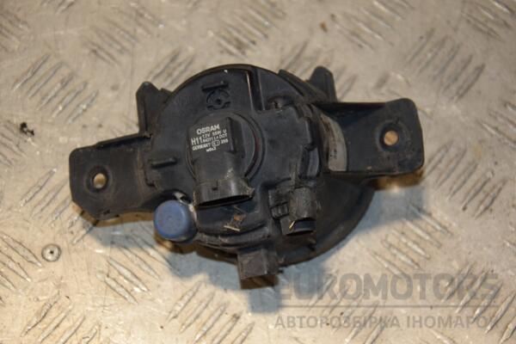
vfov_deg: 13.8
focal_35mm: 99
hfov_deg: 20.6
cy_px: 172
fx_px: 1419
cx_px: 258
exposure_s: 1/200
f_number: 5.3
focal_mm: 66
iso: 800
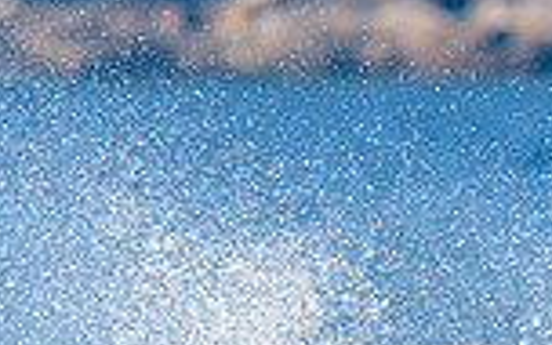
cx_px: 625
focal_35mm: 1941
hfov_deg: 1.1
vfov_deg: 0.7
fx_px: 29200
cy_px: 576
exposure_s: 1/2000
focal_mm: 500
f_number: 5.6
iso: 400
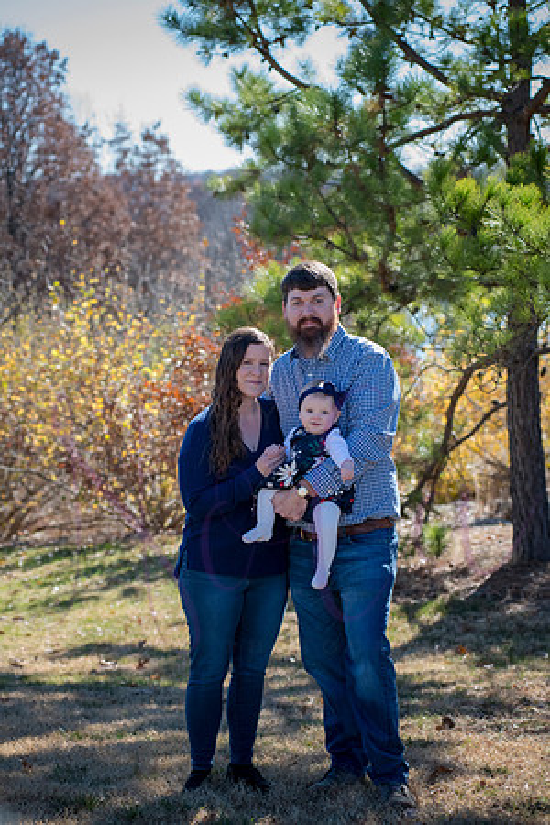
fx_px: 1833
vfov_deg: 25.4
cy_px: 412
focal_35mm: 80
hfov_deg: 17.1
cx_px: 275
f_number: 5
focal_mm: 80
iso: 400
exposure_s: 1/640
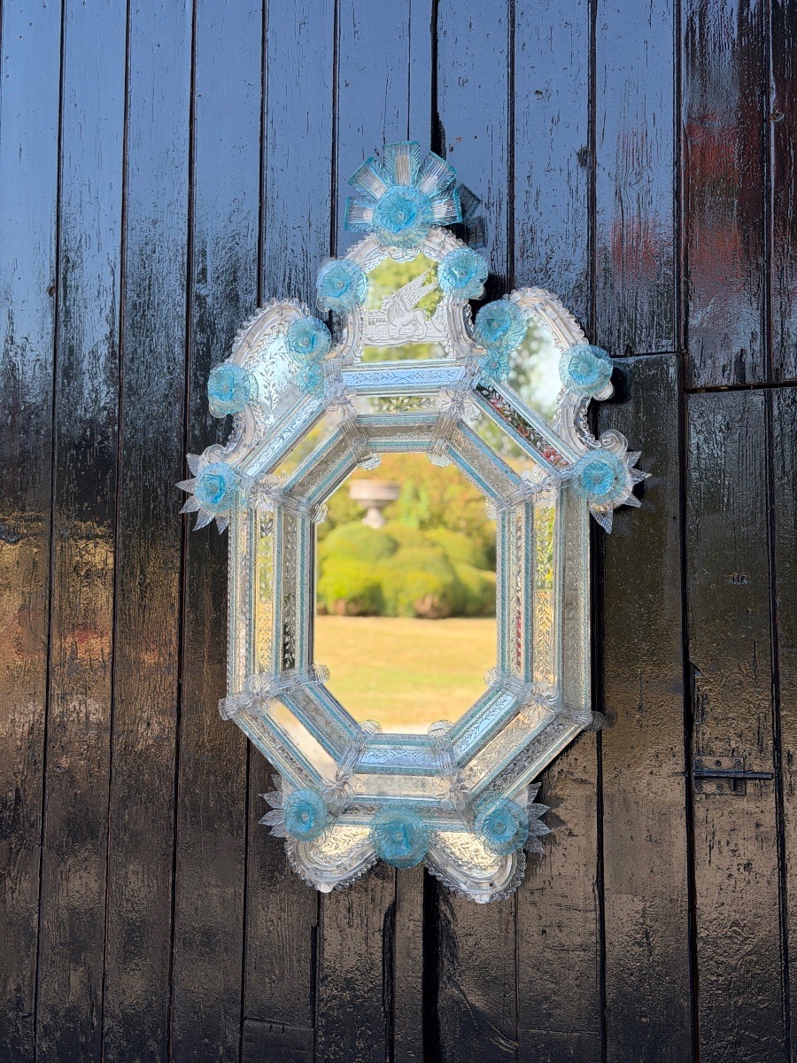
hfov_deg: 30.3
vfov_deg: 39.7
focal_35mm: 48
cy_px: 532
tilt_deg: +3.9
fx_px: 1474
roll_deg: -2.0
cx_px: 398
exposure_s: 1/583
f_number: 1.78
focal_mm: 6.76
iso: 64
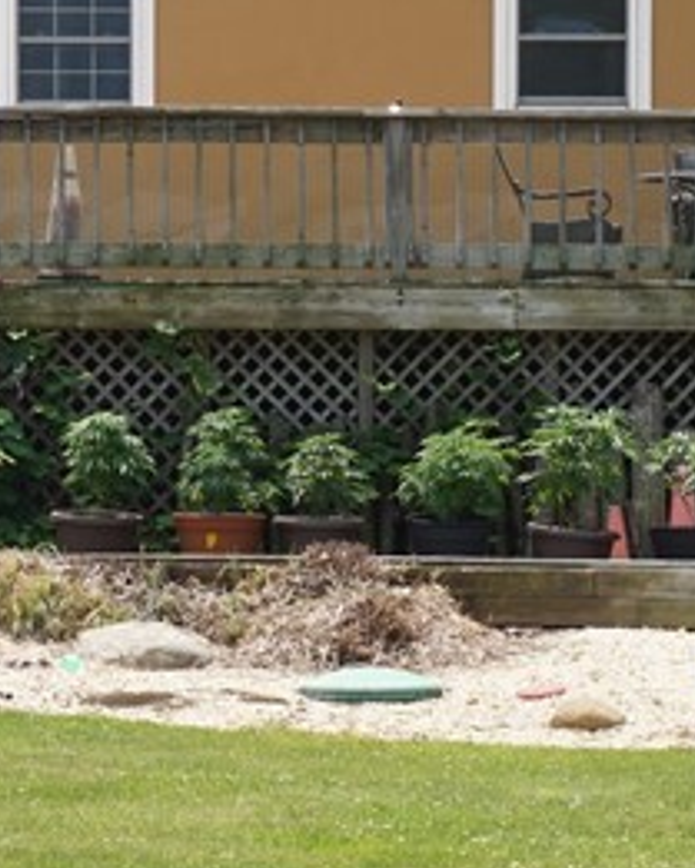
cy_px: 308
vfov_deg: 9.7
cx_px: -15
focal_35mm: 199
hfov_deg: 7.7
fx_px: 5114
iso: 100
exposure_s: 1/80
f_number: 13
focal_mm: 34
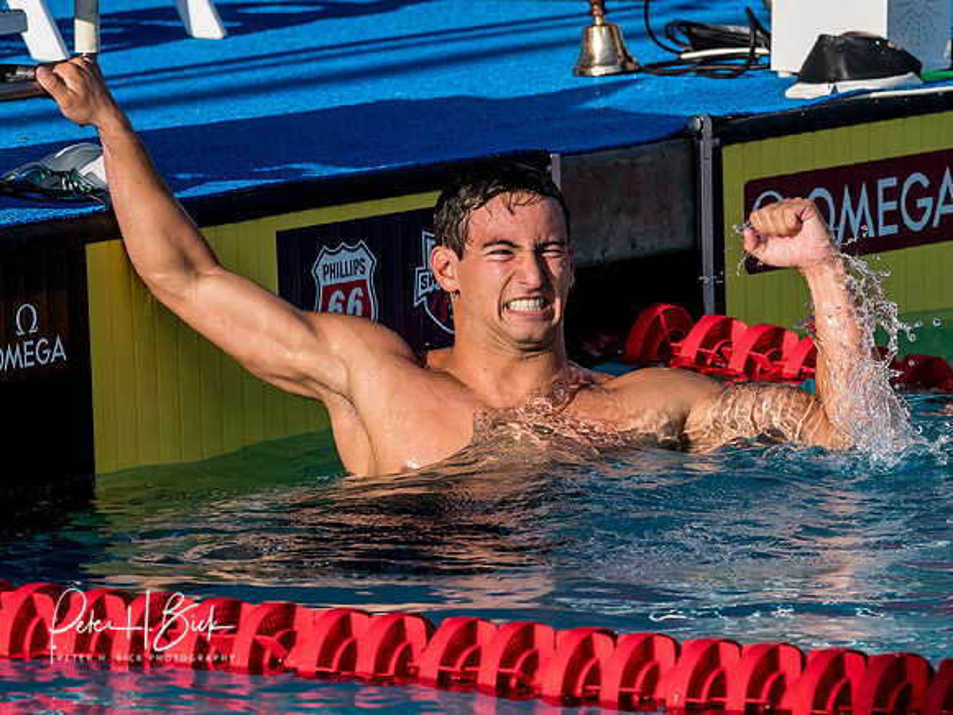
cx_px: 478
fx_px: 12665
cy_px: 416
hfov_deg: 4.3
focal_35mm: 460
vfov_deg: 3.2
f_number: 5
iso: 640
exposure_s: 1/2500
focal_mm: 150
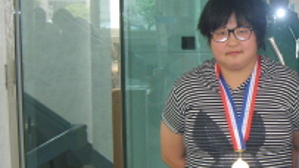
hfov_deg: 22.0
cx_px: 281
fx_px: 745
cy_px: 116
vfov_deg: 12.8
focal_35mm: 94
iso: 100
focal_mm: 7.4
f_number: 2.8
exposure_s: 1/30
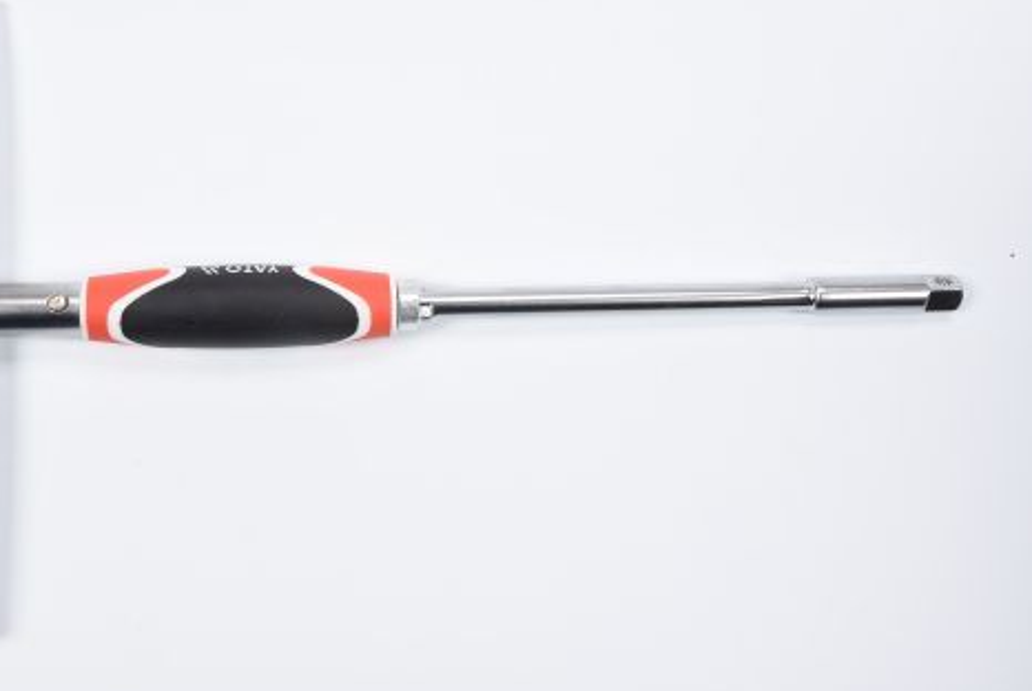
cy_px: 310
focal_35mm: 55
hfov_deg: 36.4
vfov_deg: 24.9
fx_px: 1567
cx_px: 429
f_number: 16
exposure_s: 1/125
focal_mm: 31
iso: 250
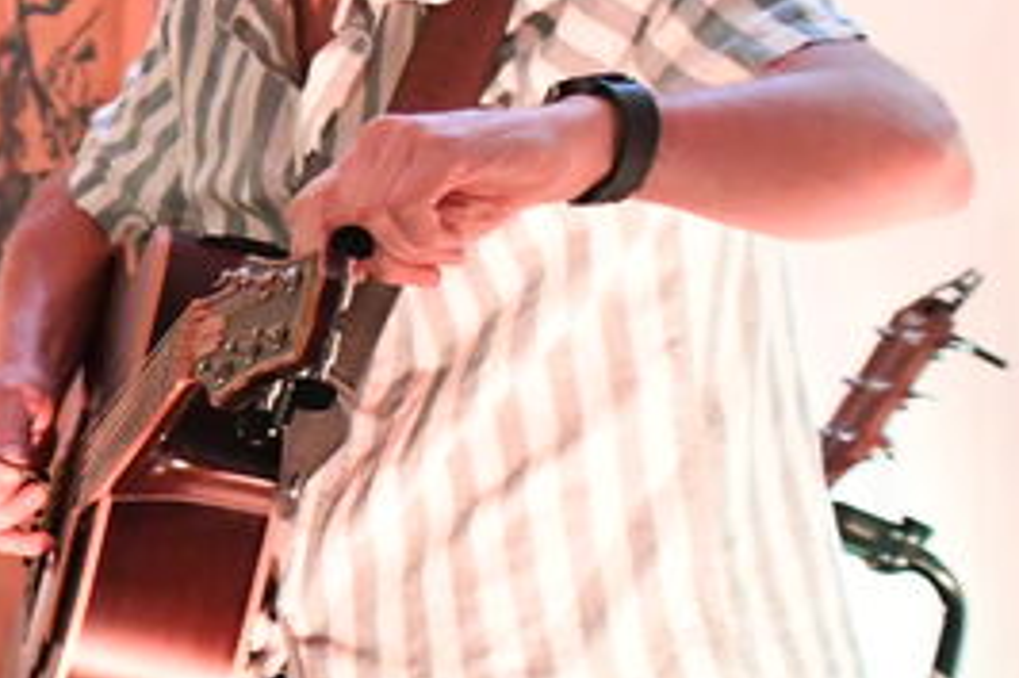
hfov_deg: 11.0
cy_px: 463
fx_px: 4894
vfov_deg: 7.9
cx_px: -931
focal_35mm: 173
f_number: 4
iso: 5000
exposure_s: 1/100
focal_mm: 30
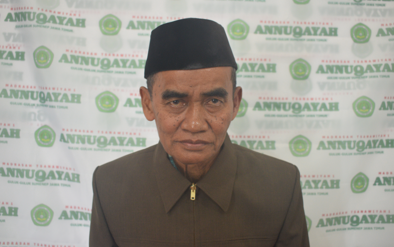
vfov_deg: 34.4
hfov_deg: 52.7
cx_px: 198
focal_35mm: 37
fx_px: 397
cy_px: 120
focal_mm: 24
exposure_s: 1/20
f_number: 4.5
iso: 900
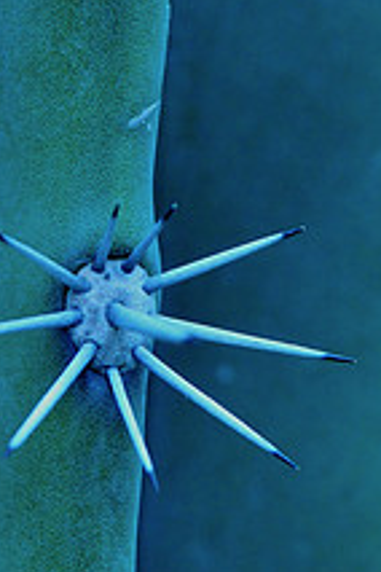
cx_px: 144
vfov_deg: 6.2
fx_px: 5271
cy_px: 505
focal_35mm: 332
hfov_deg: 4.1
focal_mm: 105
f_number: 7.1
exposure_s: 1/200
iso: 1000
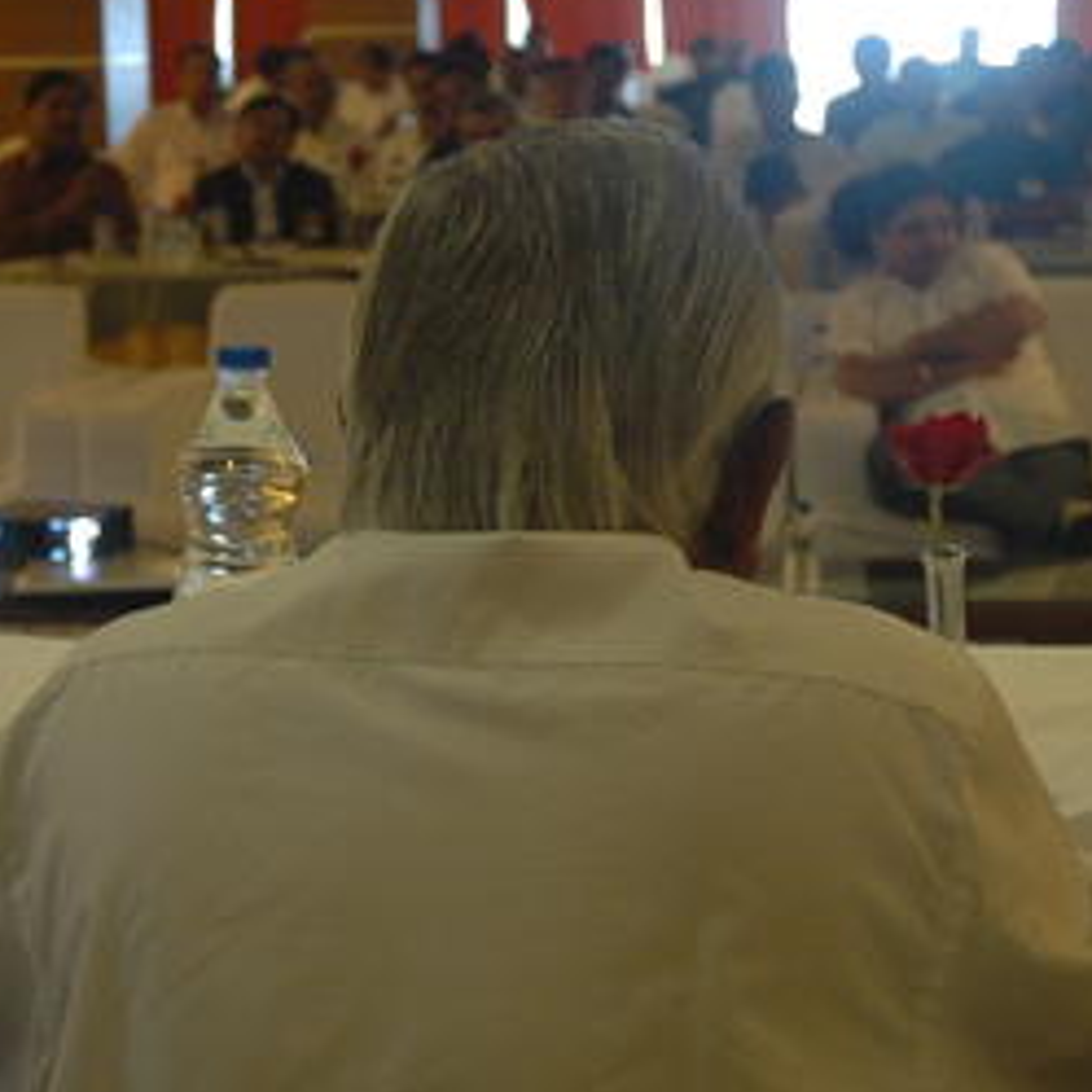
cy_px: 353
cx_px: 610
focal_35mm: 89
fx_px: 3177
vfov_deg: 19.4
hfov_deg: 19.5
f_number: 4
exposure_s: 1/40
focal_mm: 29
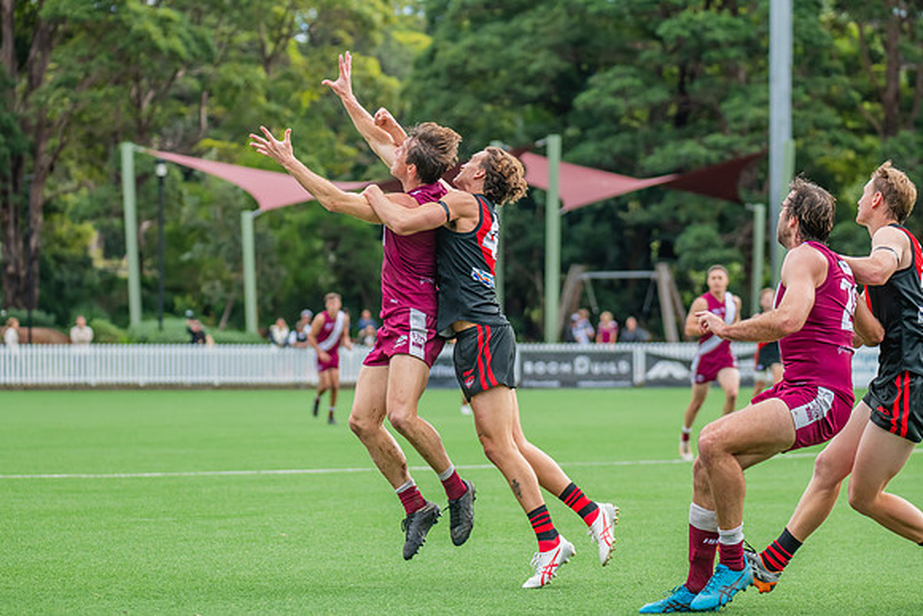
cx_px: 462
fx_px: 4440
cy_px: 308
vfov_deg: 7.9
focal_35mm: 173
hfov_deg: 11.9
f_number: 5
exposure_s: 1/1250
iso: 800
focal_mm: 170
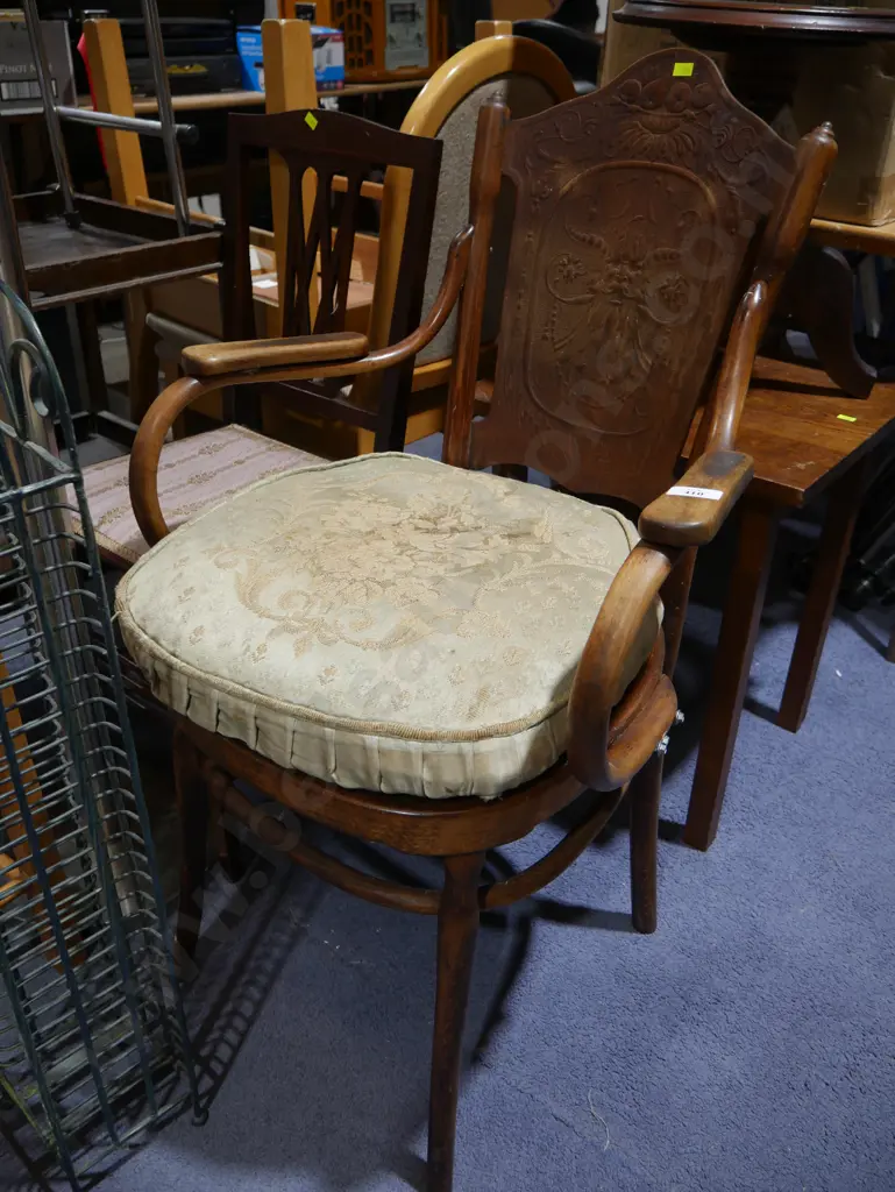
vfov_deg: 63.4
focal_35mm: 28
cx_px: 448
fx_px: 964
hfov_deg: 49.8
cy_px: 596
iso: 320
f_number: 3.5
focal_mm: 14
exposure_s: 1/60
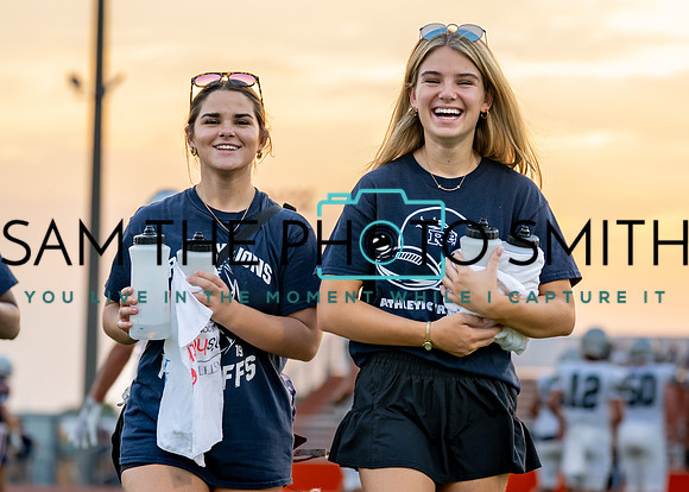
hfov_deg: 14.3
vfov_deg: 10.2
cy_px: 232
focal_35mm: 141
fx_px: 2751
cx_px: 364
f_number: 2.8
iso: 640
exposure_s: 1/640
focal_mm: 89
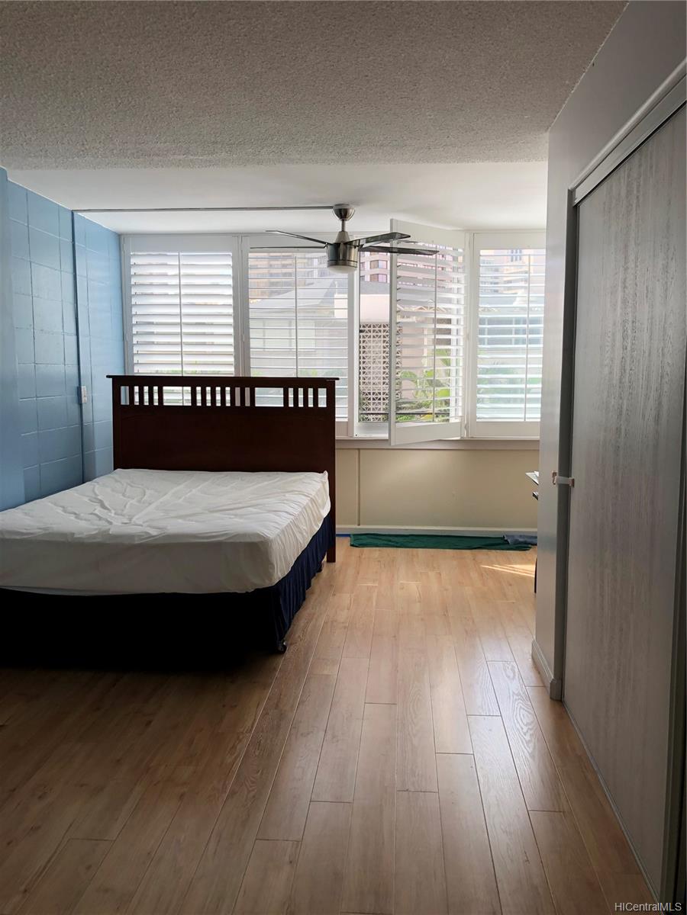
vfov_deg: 63.4
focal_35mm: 28
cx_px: 344
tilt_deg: -7.0
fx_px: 741
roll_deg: +0.0
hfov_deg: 49.7
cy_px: 458
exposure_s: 1/206
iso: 20
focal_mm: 3.99
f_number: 1.8
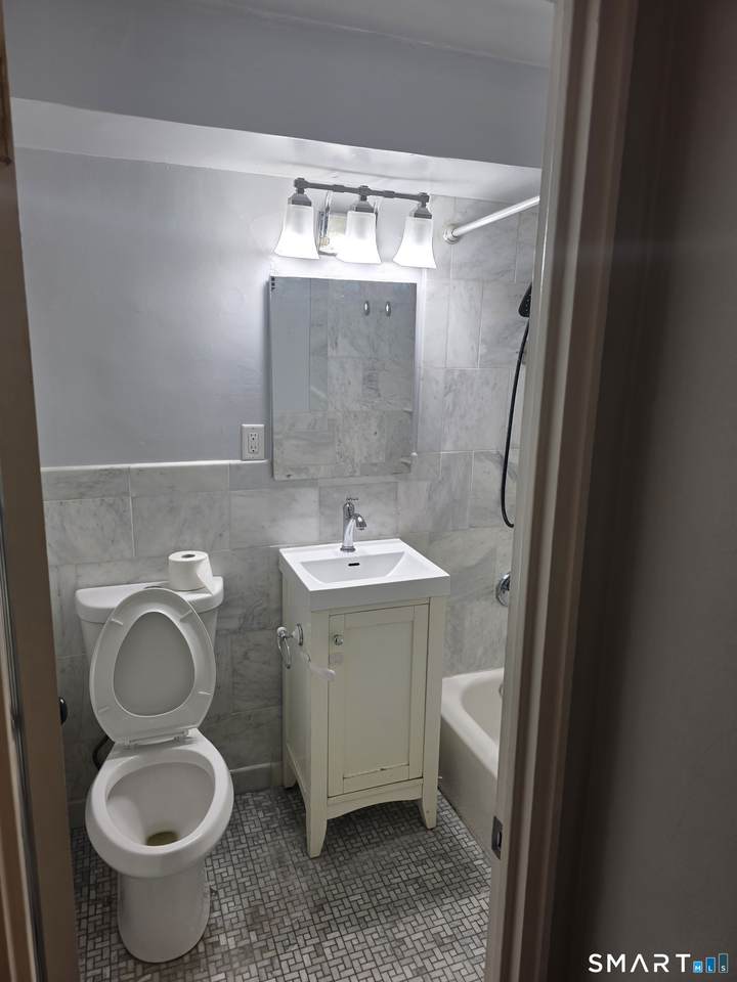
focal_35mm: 23
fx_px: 653
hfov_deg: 58.9
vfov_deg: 73.9
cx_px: 368
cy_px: 491
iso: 40
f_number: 1.7
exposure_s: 1/120
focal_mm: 6.3
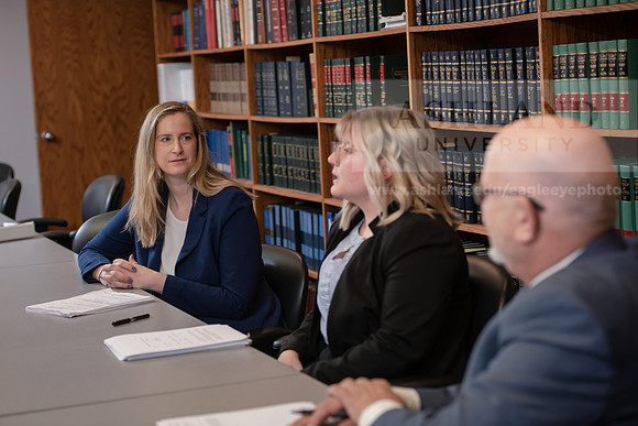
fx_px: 1329
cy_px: 213
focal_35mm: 75
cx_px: 319
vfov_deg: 18.2
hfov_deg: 27.0
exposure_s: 1/125
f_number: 3.5
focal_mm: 75
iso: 800
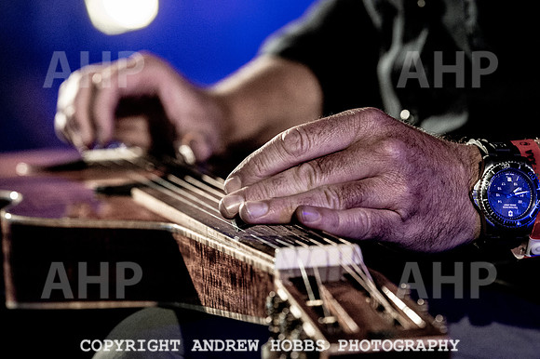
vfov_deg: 7.4
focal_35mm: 185
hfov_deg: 11.1
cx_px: 270
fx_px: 2773
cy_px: 180
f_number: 5.6
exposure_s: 1/1000
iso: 6400
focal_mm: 185
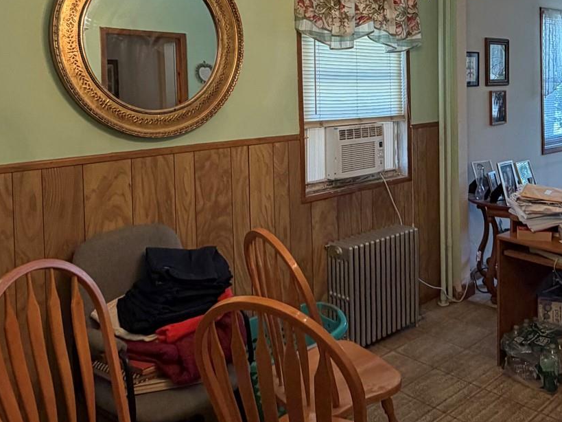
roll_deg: +1.0
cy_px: 91
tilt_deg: -0.7
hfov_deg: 51.7
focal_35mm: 35
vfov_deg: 39.3
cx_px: 371
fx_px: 568
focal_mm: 2.22
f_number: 2.2
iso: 200
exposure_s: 1/60
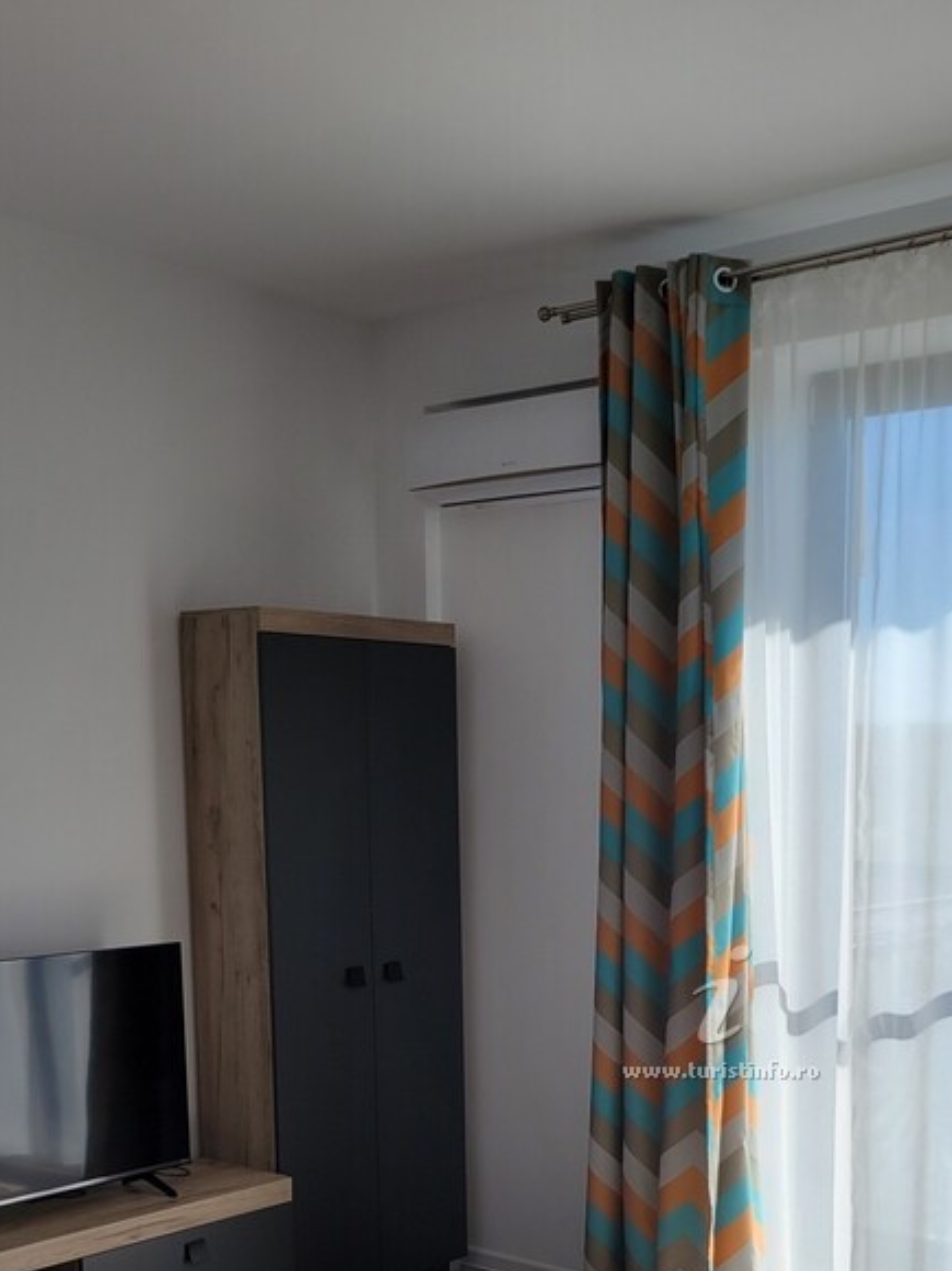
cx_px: 678
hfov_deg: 31.1
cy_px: 966
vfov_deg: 40.0
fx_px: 1687
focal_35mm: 46
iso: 40
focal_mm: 5.4
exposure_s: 1/679
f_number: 1.8
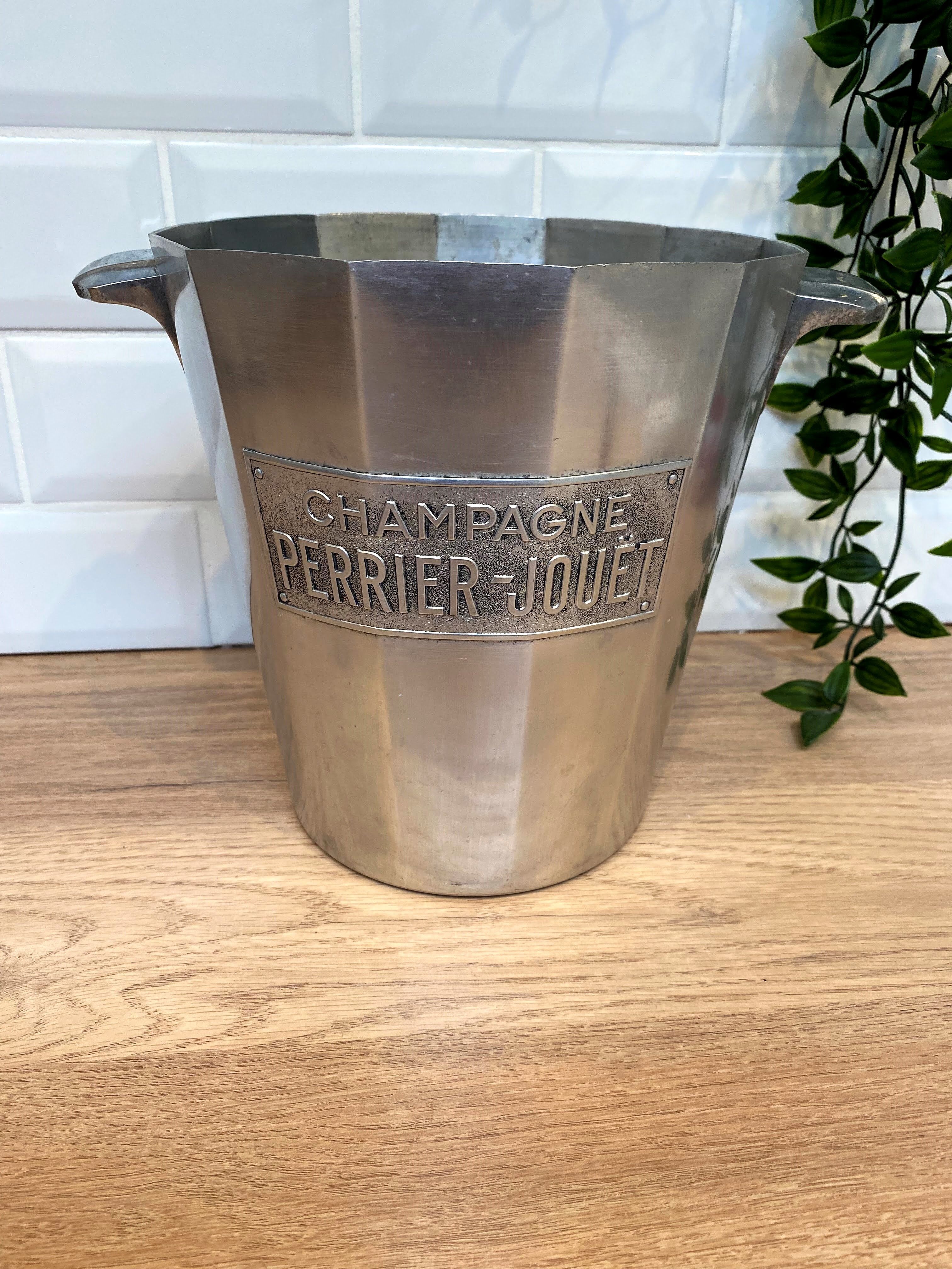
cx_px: 476
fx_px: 953
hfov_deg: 53.1
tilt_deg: -24.5
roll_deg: -0.5
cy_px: 634
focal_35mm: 26
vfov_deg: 67.3
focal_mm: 4.25
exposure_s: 1/122
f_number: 1.8
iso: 100
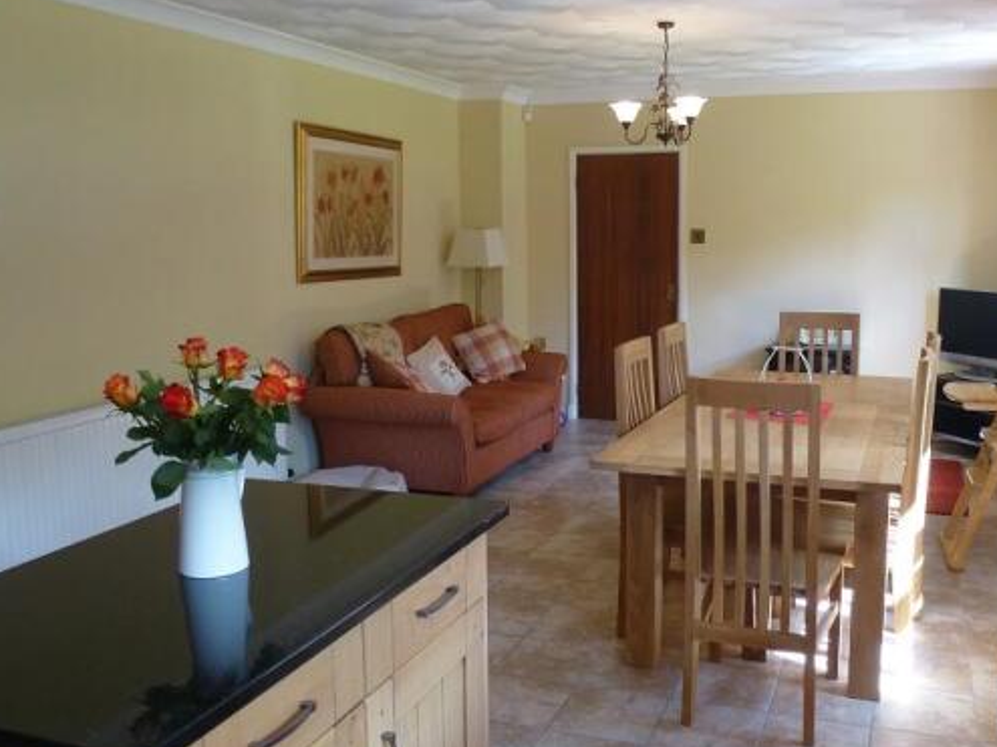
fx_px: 950
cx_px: 577
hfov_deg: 55.1
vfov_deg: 42.9
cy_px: 343
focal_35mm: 33
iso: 250
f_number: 3.5
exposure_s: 1/60
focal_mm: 5
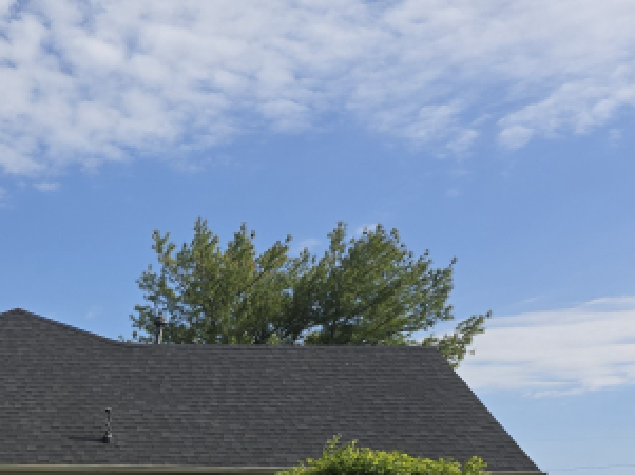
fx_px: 934
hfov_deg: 34.1
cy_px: 475
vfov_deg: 26.9
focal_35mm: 51
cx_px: -3
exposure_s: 1/963
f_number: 1.7
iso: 12
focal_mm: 6.3
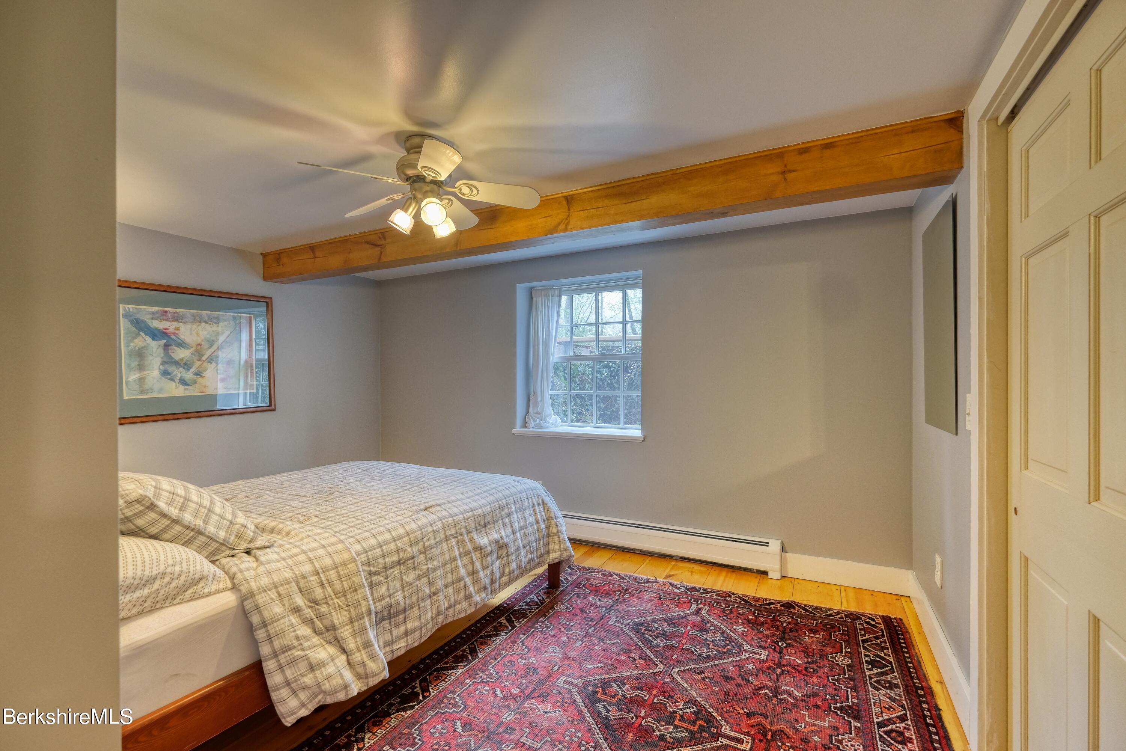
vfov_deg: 77.3
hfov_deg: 100.4
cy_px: 376
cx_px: 563
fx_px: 469
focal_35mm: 15
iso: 800
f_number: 4
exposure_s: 1/5
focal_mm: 10
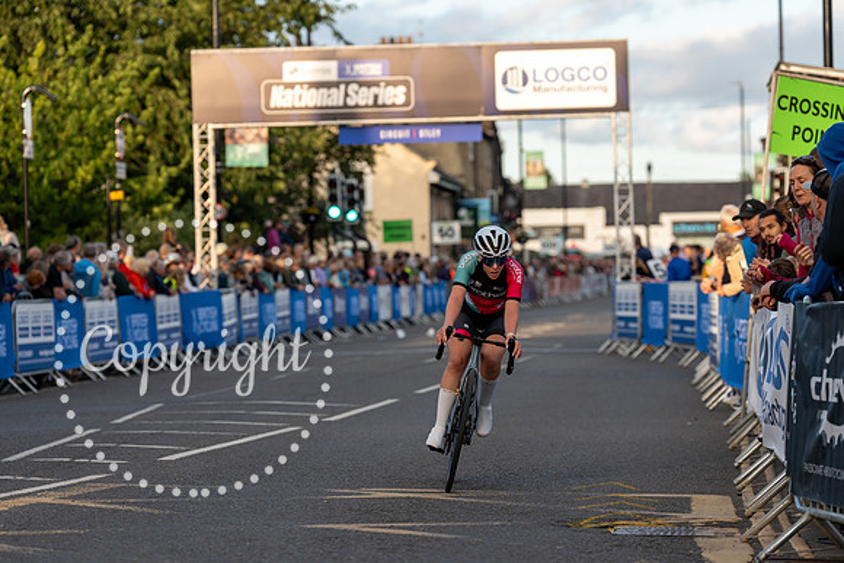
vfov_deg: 10.1
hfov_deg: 15.1
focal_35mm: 136
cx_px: 422
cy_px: 282
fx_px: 3189
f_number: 3.5
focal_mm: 136
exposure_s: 1/800
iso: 320
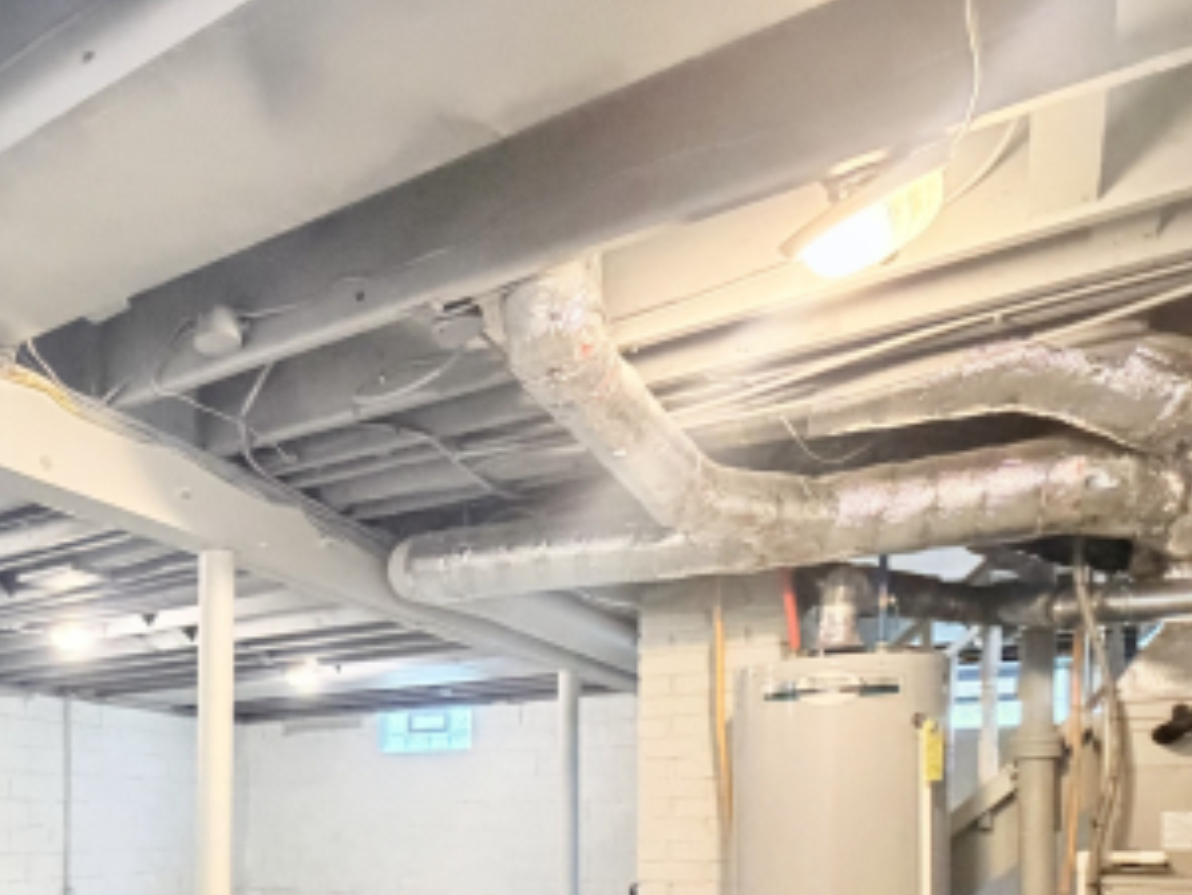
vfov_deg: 41.0
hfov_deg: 52.8
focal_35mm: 31
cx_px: 172
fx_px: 1068
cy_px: 847
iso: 1250
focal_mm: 2.22
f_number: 2.2
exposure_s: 1/60
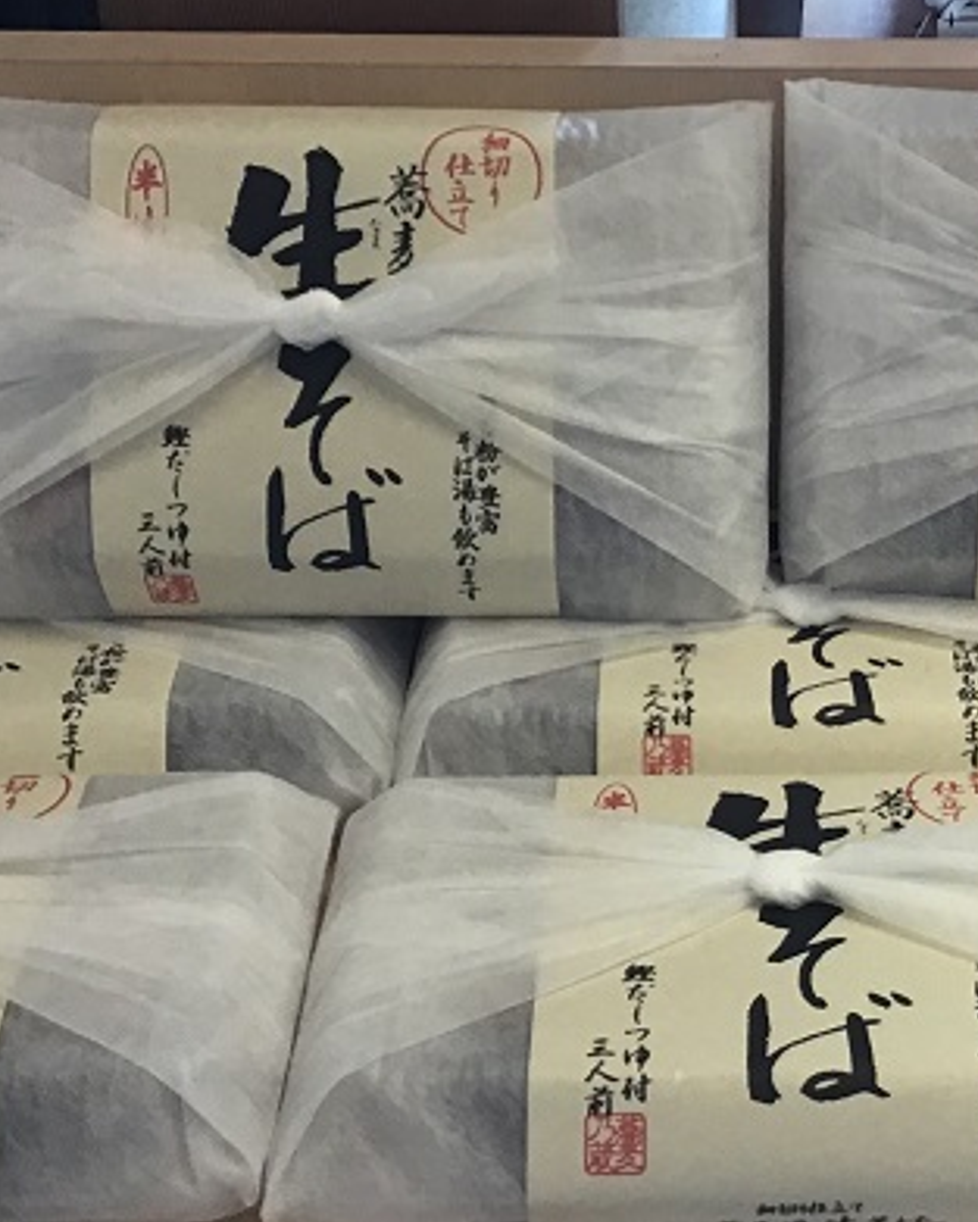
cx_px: 798
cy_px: 680
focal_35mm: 63
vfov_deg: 30.0
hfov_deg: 23.8
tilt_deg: -31.4
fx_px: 2279
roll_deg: -1.5
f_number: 2.4
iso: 64
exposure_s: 1/33
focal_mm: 3.3
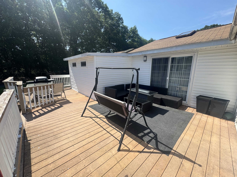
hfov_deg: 102.1
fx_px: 96
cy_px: 88
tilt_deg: -11.2
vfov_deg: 85.7
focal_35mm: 14
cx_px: 118
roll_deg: -1.6
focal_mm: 2.22
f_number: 2.2
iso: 50
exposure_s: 1/1299
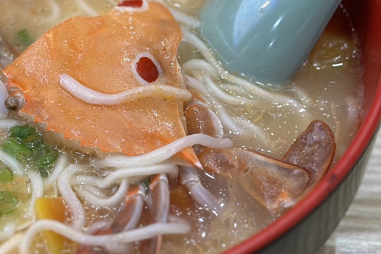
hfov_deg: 15.8
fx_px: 1355
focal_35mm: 128
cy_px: 48
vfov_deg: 10.7
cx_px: 52
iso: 125
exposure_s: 1/50
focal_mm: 6.86
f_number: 1.78
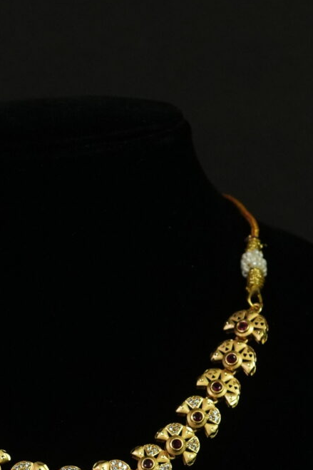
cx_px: 70
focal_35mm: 136
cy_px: 379
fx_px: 1774
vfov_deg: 15.0
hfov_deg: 10.1
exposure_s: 1/160
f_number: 4.5
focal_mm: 35
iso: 2500
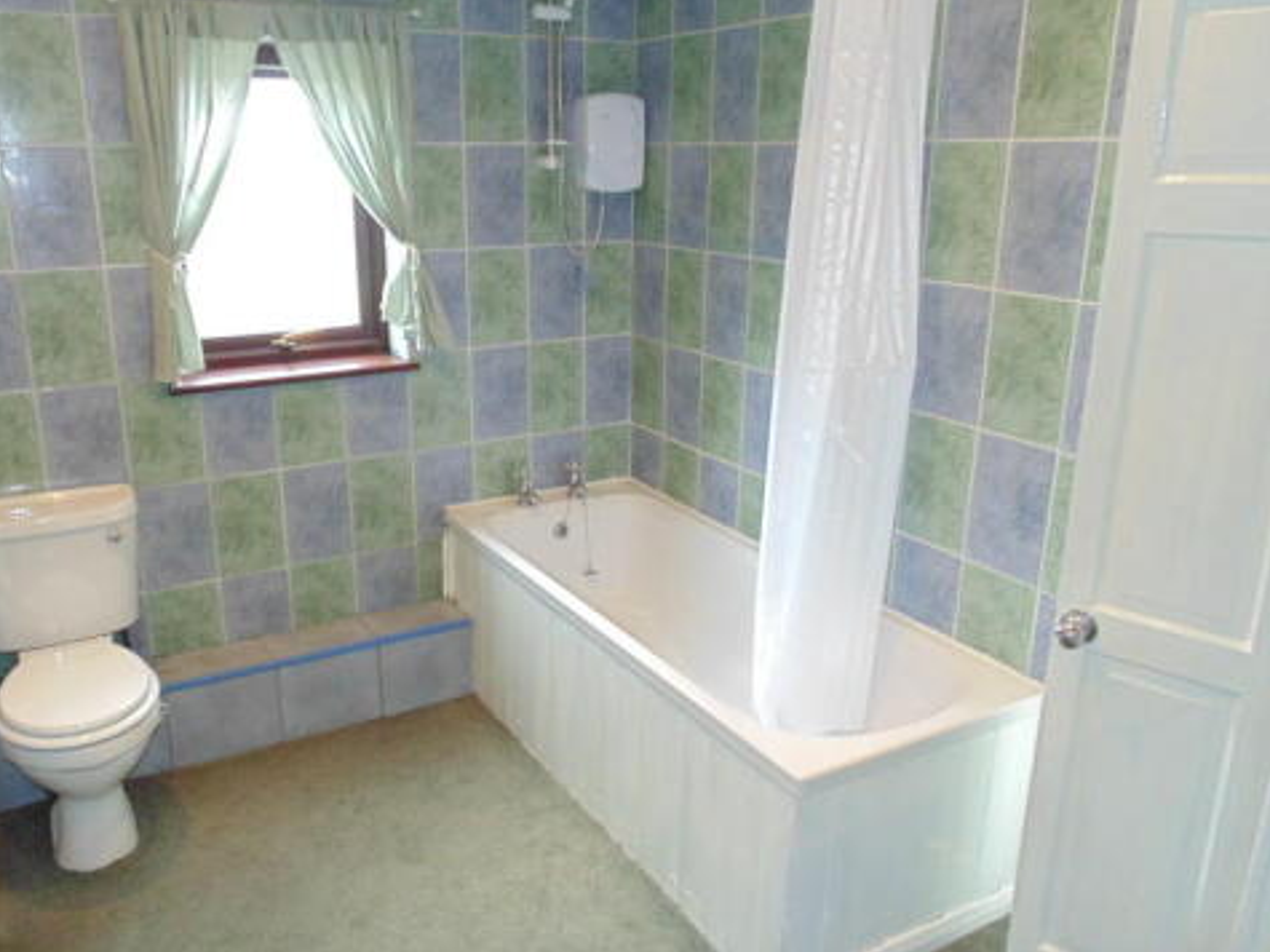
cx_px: 555
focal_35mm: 27
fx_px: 990
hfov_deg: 65.1
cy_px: 469
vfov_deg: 51.3
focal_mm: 4
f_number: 3.1
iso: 400
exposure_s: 1/15
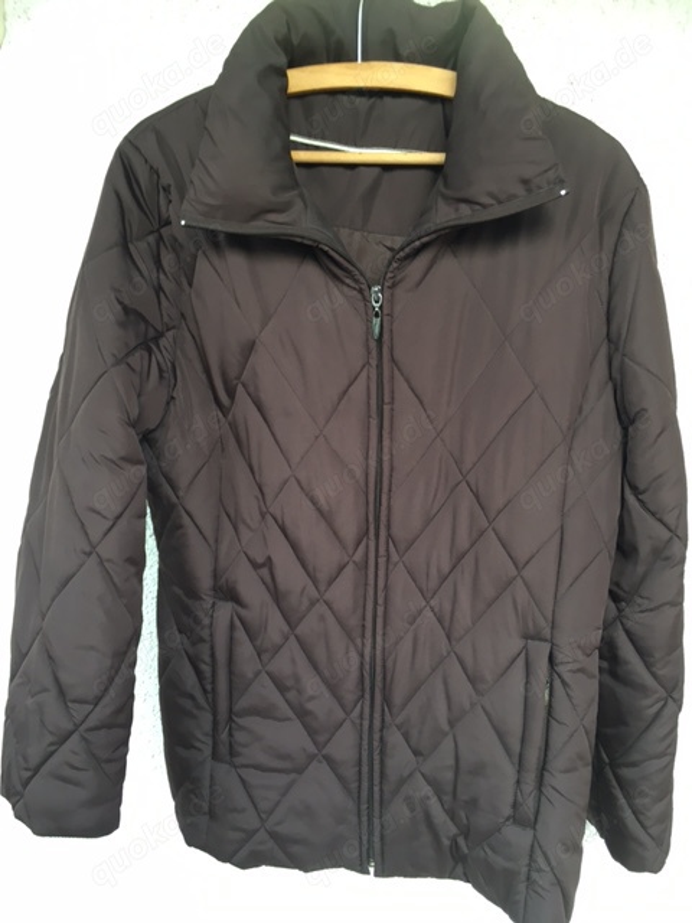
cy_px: 462
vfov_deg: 61.7
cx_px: 346
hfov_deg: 48.2
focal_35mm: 29
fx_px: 773
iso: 64
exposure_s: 1/33
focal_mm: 4.15
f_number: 2.2
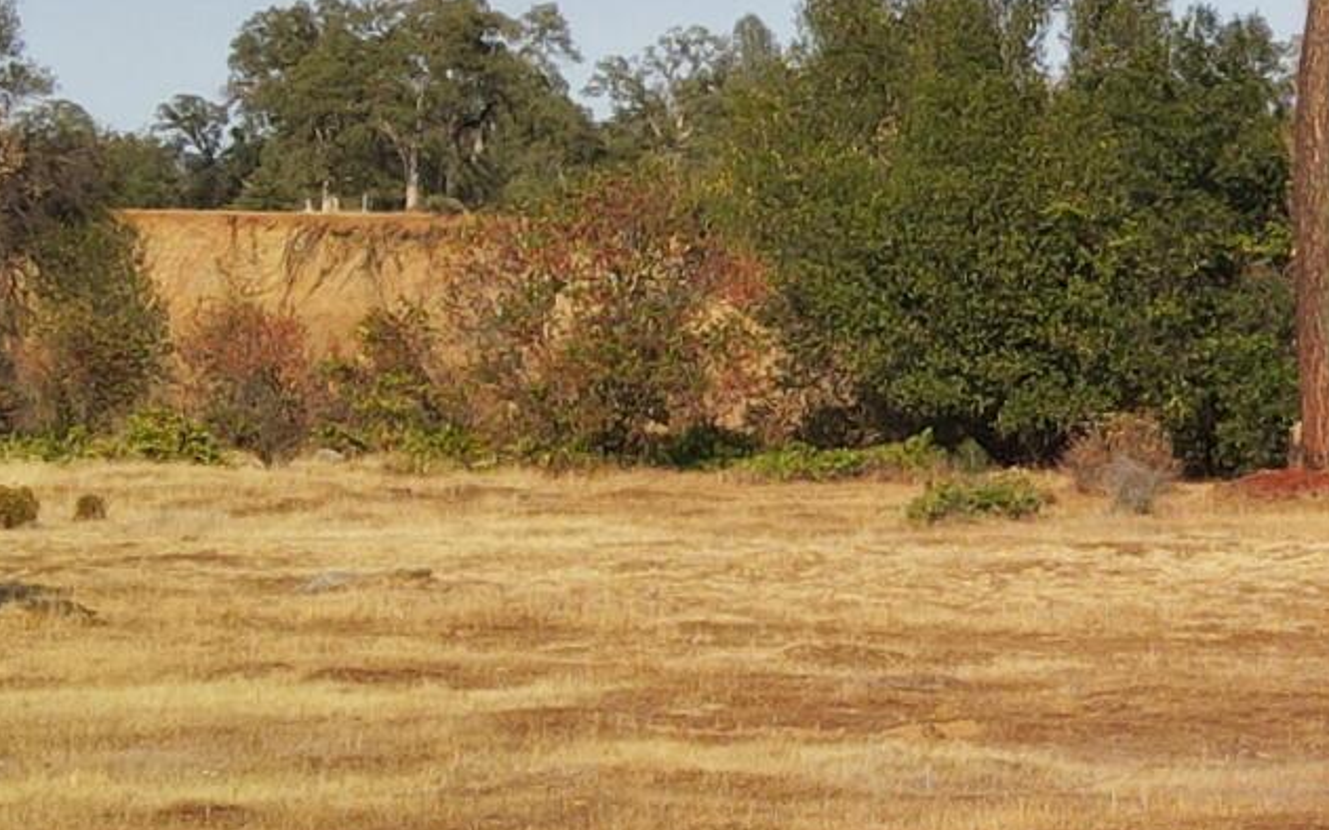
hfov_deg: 16.4
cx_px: 1668
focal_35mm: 121
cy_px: 495
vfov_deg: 10.8
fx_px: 4381
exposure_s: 1/640
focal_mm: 4.5
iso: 100
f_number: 2.8
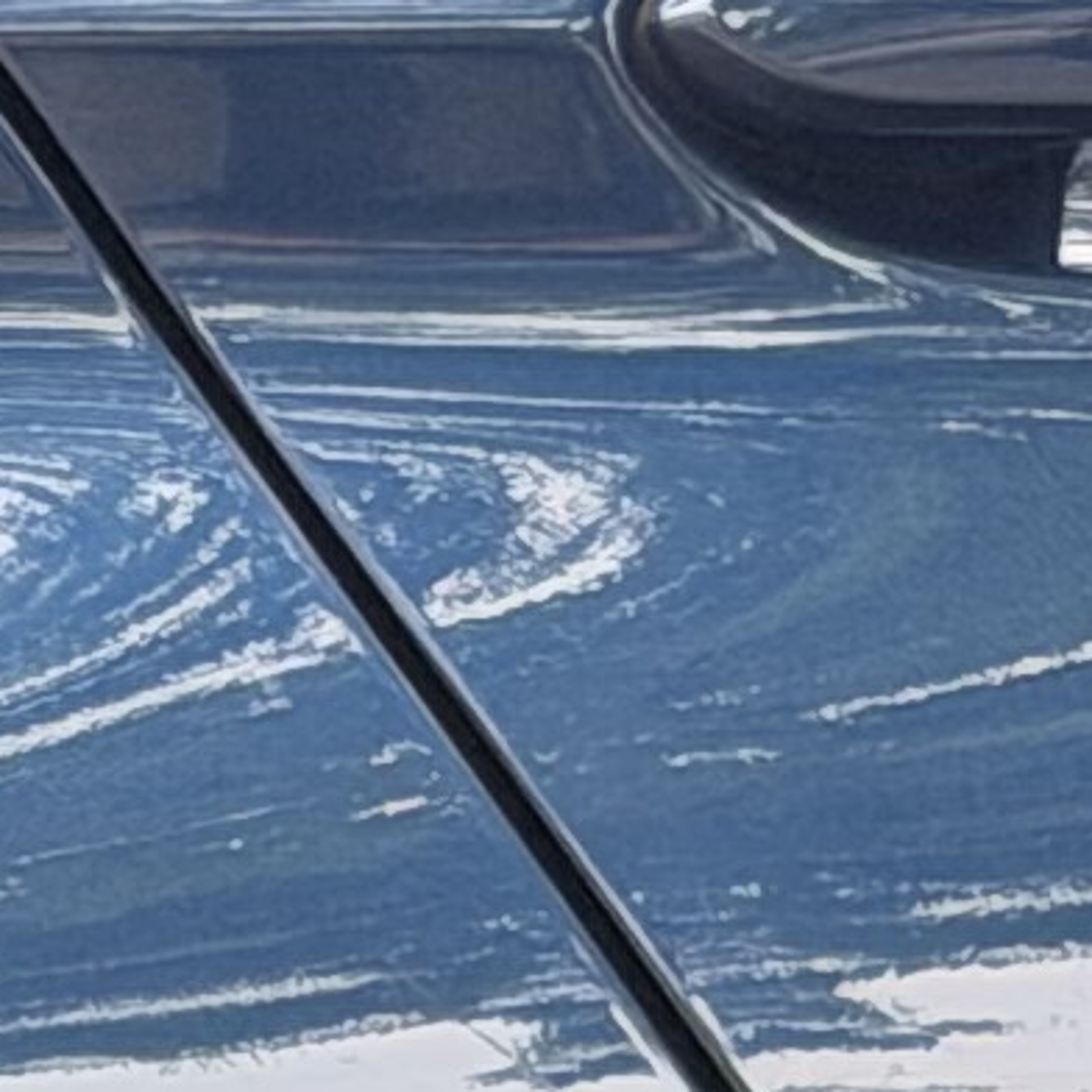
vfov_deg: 3.9
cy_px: 2736
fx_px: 15561
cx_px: -956
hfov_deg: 4.0
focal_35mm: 436
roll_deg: +2.4
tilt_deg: -4.9
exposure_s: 1/175
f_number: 1.78
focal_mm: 6.76
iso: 80
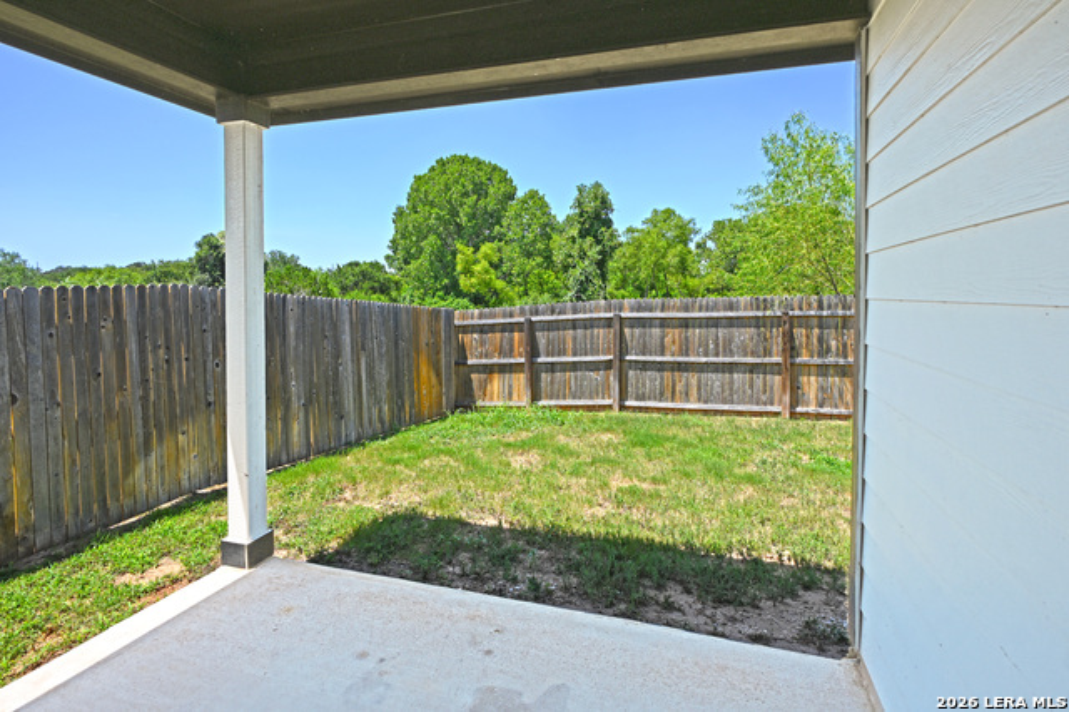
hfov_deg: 90.0
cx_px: 534
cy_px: 356
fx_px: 534
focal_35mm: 18
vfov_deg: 67.3
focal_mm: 12
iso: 64
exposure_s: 1/160
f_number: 6.3
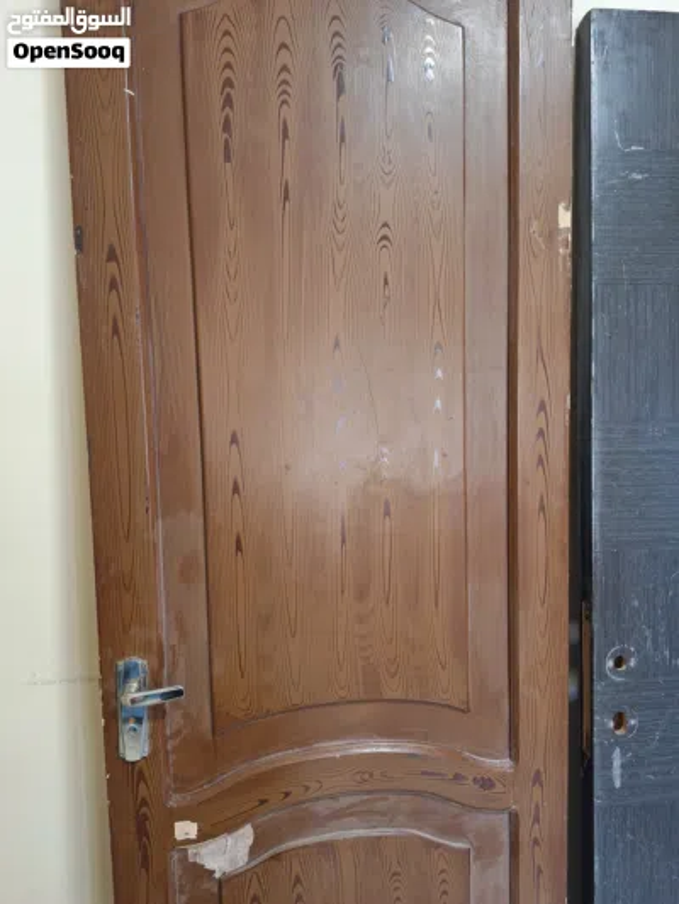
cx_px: 340
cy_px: 452
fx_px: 601
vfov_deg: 73.9
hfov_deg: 58.9
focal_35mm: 23
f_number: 1.8
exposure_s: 1/50
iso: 250
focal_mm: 5.54
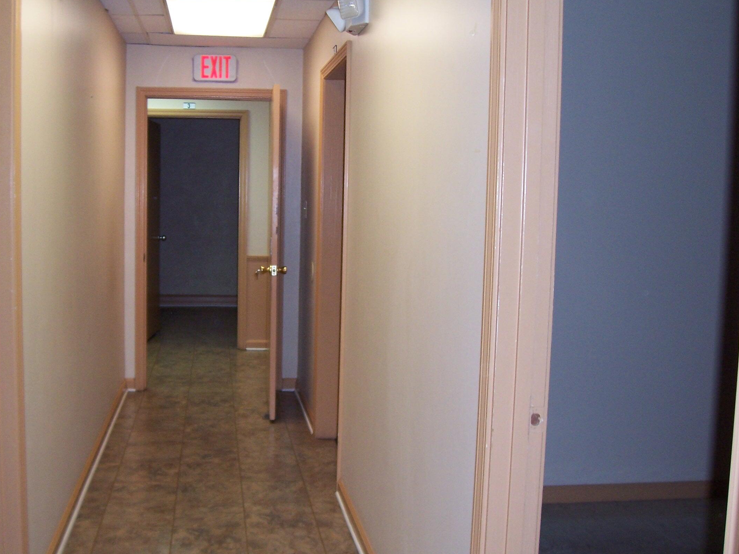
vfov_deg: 35.1
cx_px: 313
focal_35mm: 41
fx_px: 875
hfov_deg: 45.6
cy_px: 264
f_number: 2.7
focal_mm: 5.6
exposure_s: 1/60
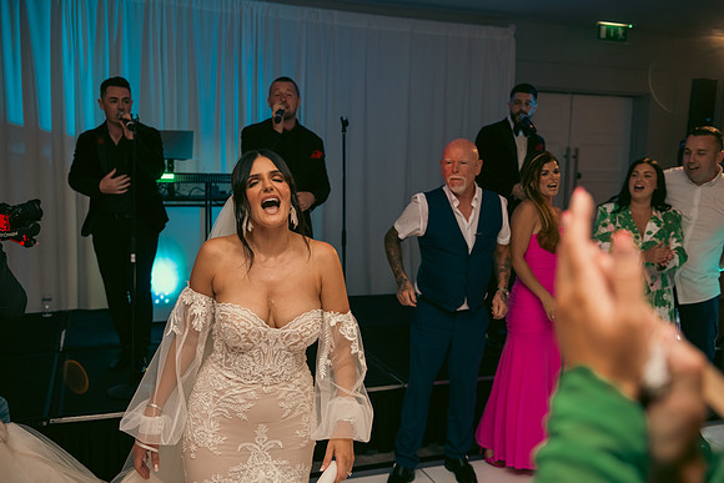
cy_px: 242
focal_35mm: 35
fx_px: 704
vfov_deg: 37.9
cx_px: 362
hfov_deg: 54.4
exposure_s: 1/160
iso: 800
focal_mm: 35
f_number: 3.5
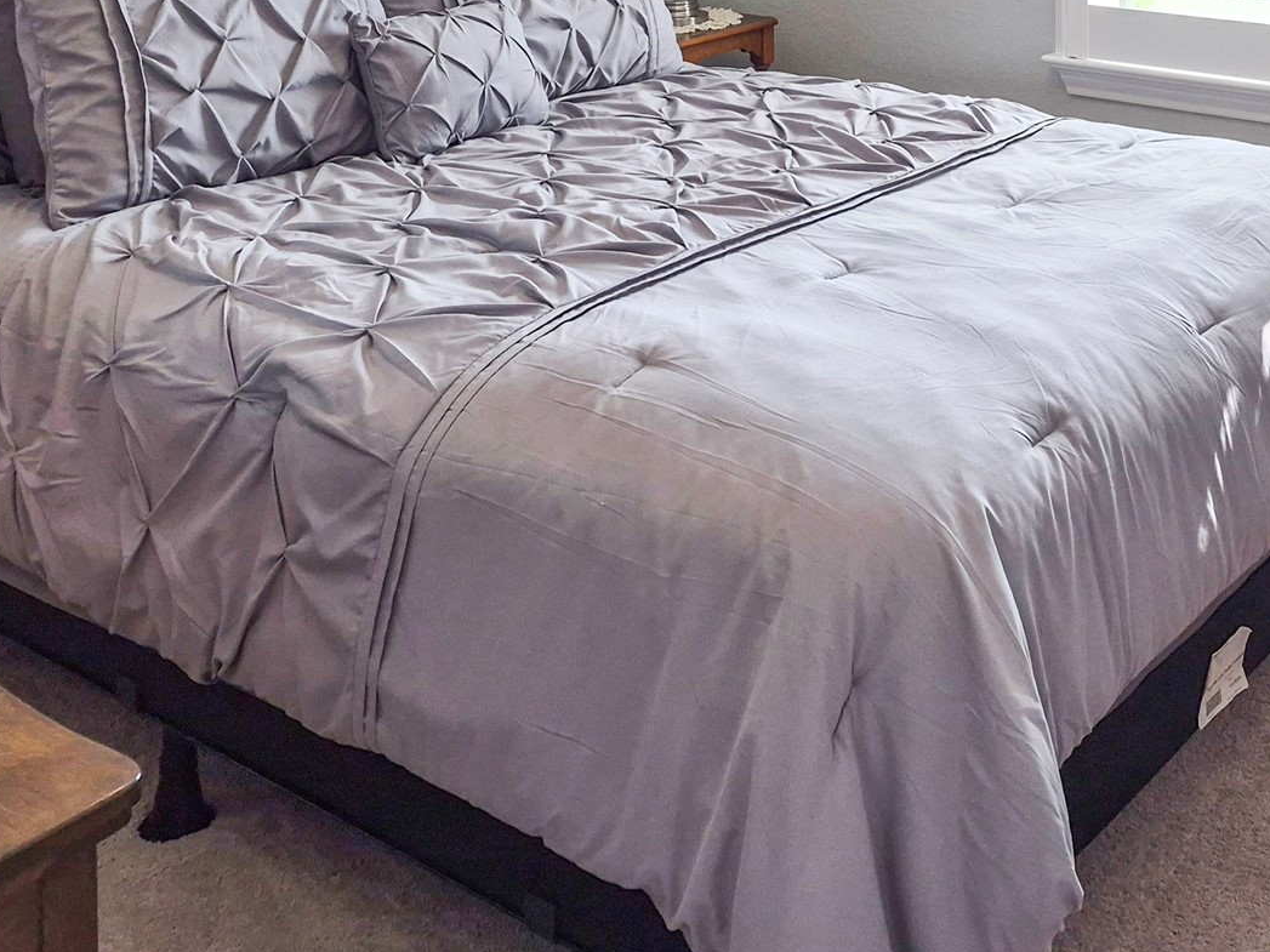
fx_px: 1651
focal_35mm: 45
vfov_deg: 30.4
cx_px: 877
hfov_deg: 41.4
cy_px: 53
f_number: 1.8
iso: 80
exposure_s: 1/648
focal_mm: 5.4
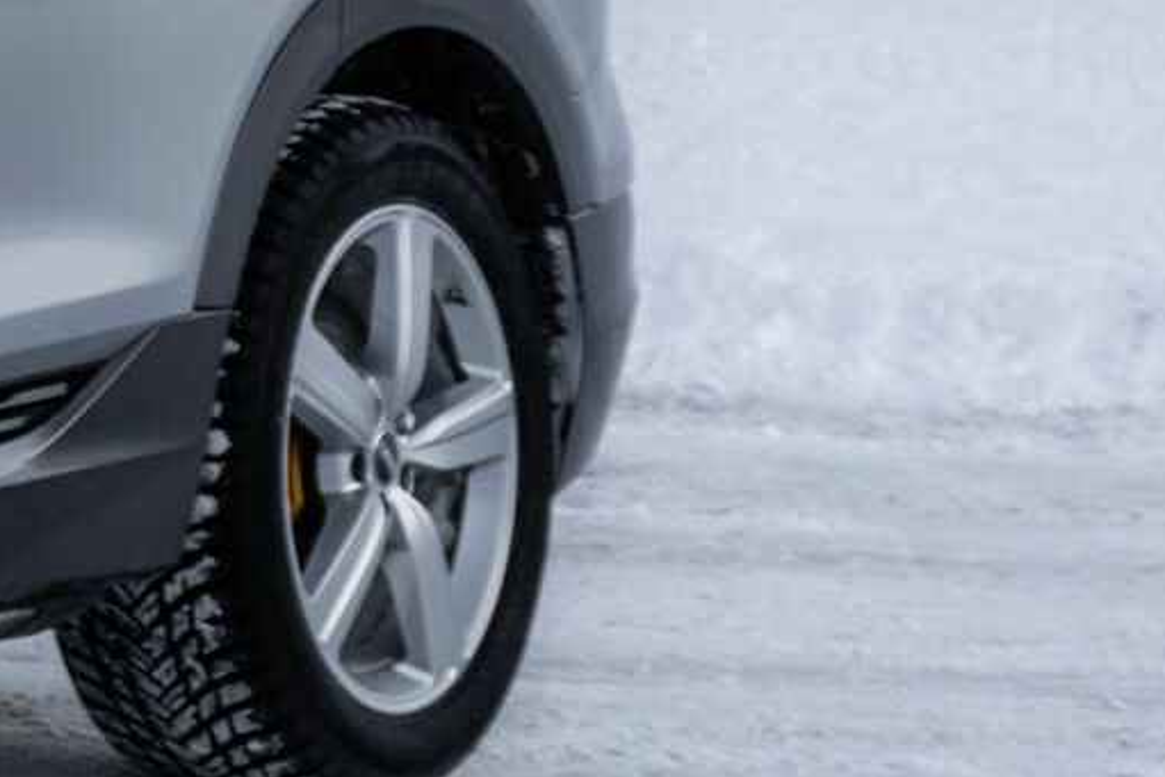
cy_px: -677
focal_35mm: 321
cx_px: -1683
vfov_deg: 4.2
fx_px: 10390
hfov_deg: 6.1
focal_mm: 57
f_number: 7.1
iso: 160
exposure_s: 1/5
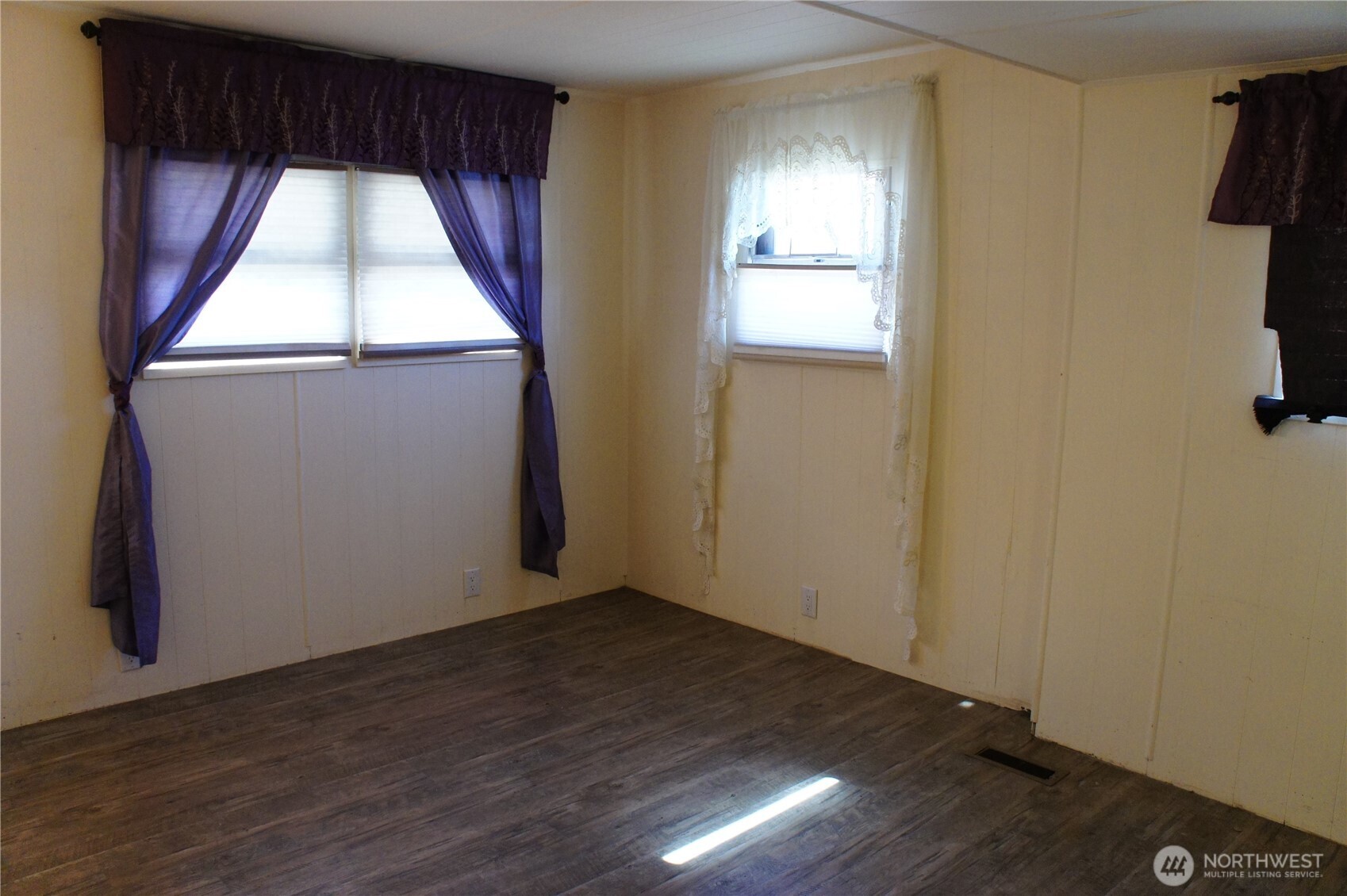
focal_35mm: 27
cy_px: 448
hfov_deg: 67.4
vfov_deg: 47.9
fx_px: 1010
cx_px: 674
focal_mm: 18
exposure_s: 1/30
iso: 1600
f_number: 6.3
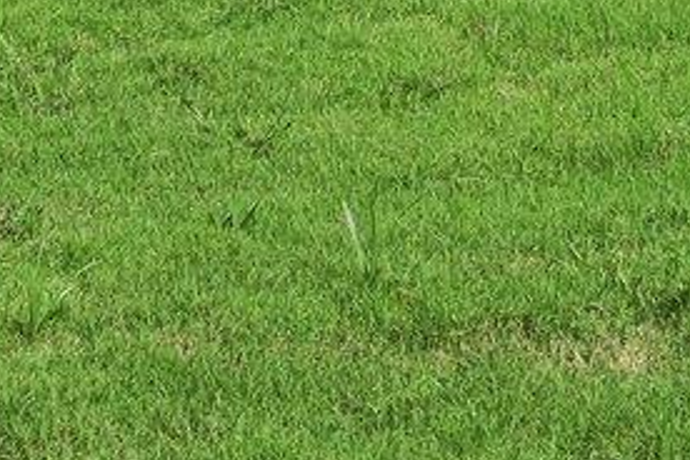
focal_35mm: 167
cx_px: 605
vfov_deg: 7.5
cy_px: -789
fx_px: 3195
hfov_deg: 12.2
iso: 100
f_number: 6.7
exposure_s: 1/750
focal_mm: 22.5
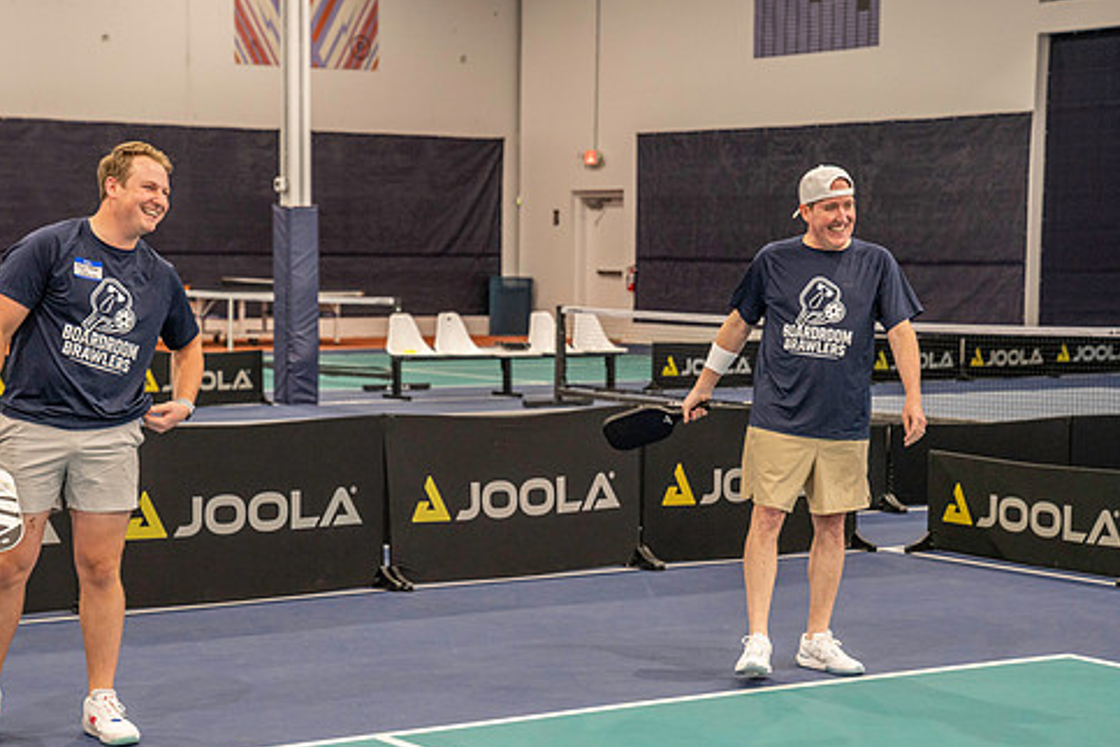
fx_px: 2613
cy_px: 428
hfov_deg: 24.2
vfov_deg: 16.3
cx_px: 461
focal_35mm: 84
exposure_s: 1/200
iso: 3200
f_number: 4.5
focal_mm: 70
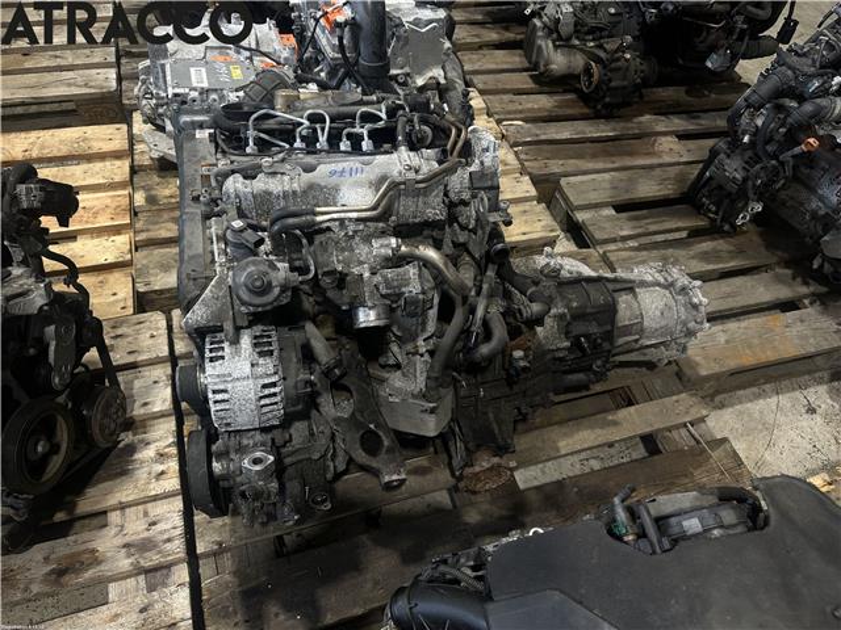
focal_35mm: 24
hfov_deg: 71.6
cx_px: 420
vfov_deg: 56.8
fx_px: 583
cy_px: 315
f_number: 1.78
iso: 80
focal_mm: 6.86
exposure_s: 1/100
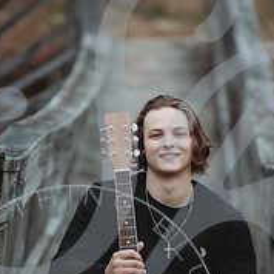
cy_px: 211
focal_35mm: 429
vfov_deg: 4.1
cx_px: 146
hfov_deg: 4.1
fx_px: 3842
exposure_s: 1/320
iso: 500
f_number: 2.8
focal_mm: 200
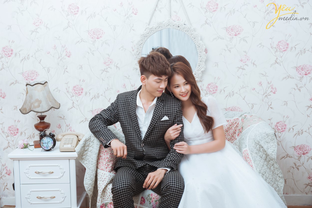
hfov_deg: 36.3
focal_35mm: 55
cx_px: 156
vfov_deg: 24.6
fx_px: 476
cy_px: 104
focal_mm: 55
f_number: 4.5
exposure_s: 1/125
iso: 200
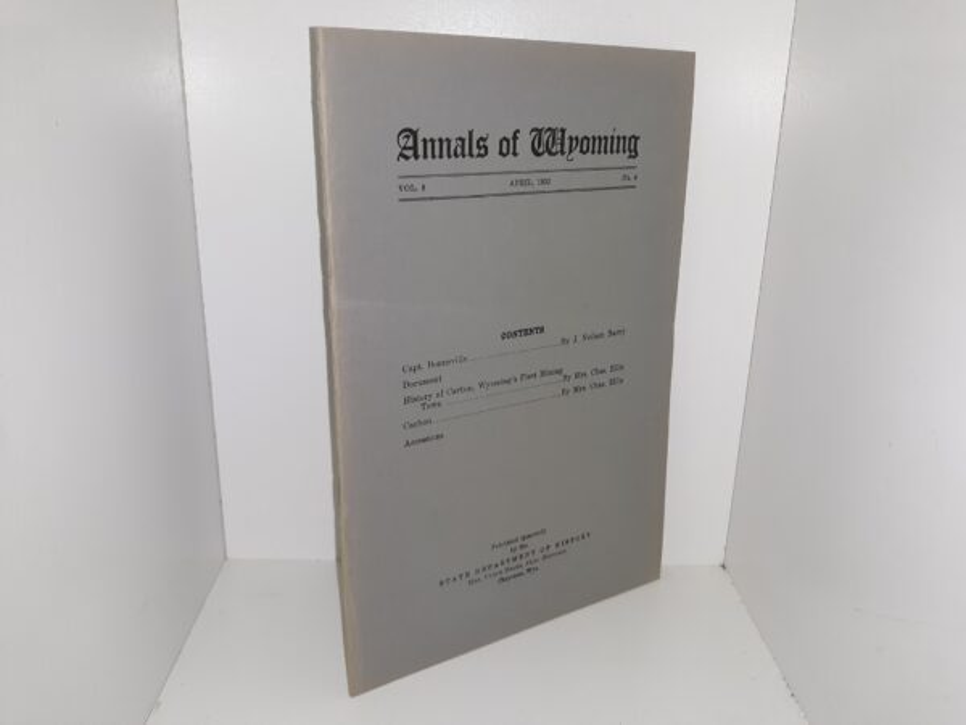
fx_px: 781
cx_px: 483
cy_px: 362
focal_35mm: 28
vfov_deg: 49.7
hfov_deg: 63.4
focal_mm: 3.7
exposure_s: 1/141
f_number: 1.7
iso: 40
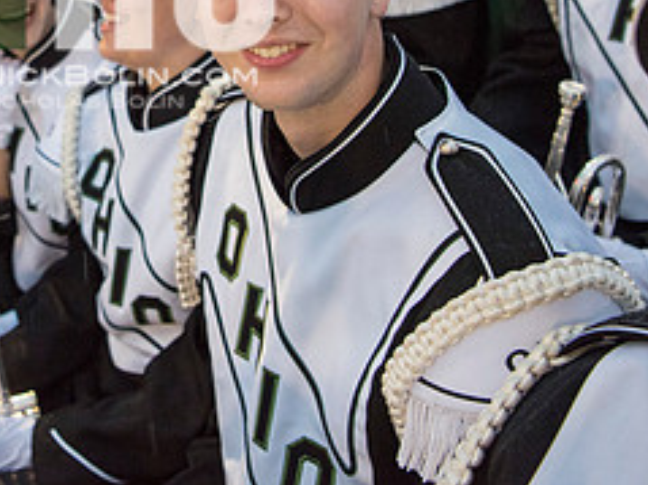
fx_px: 1048
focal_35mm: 56
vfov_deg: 24.7
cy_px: -20
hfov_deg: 32.7
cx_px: 70
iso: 2000
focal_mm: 24
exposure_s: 1/320
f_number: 3.2
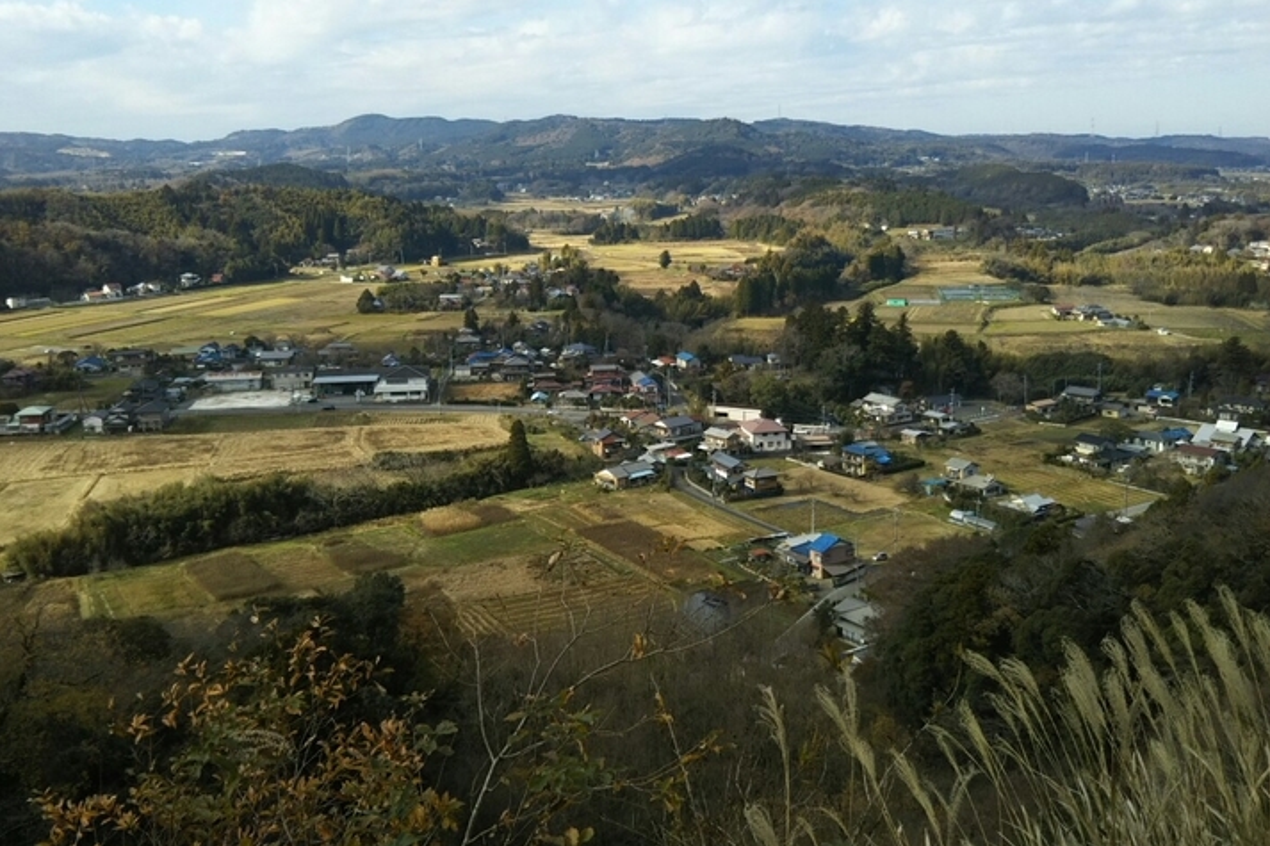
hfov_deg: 54.4
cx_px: 623
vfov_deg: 37.7
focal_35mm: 35
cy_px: 342
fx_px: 1234
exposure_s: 1/781
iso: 25
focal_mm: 4
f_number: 2.2
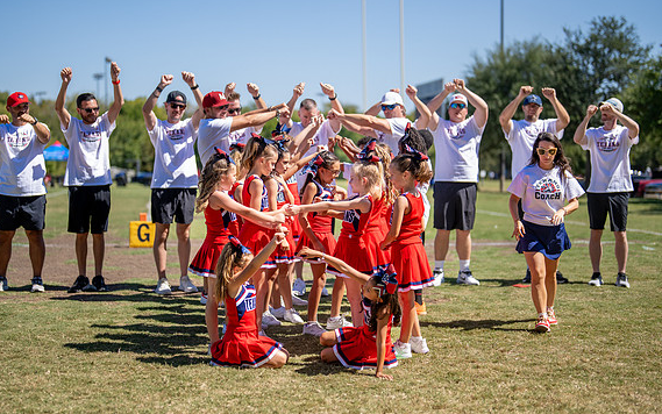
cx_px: 316
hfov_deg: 35.1
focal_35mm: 58
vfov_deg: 22.4
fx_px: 1047
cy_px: 196
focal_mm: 50
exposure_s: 1/10000
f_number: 1.2
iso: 160
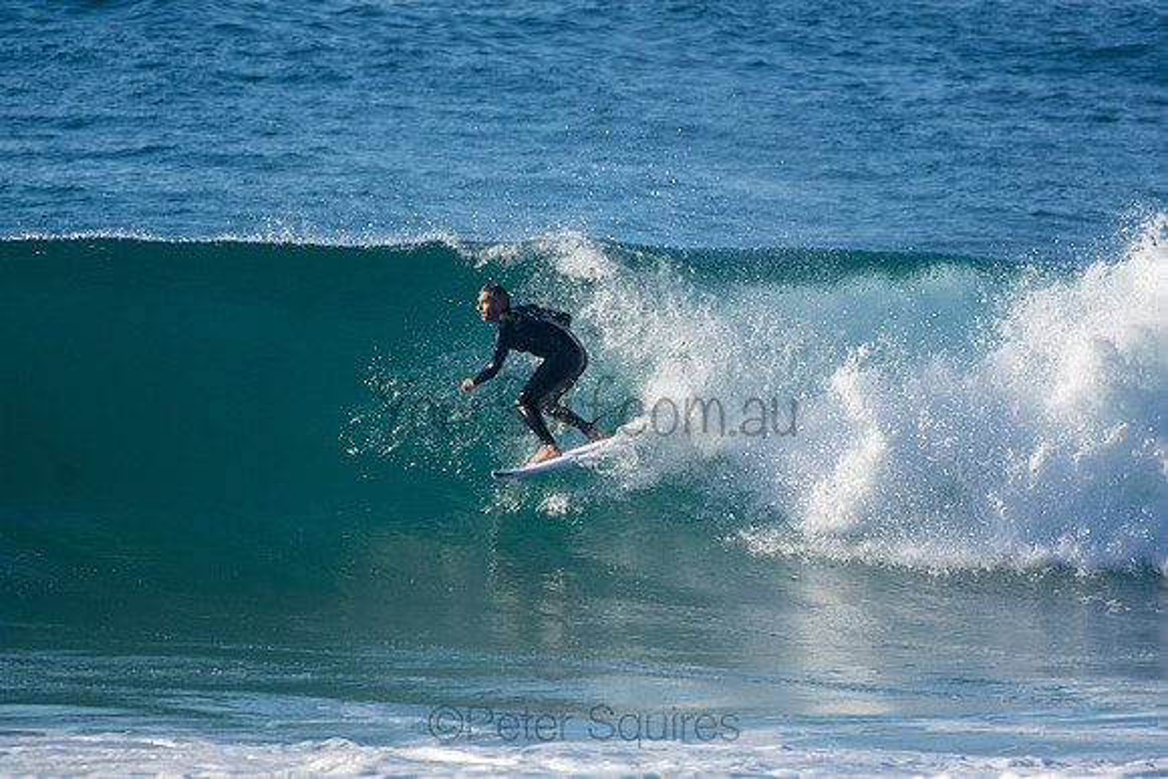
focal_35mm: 750
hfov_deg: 2.7
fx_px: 24338
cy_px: 390
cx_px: 584
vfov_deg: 1.8
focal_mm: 500
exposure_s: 1/2000
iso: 500
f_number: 5.6
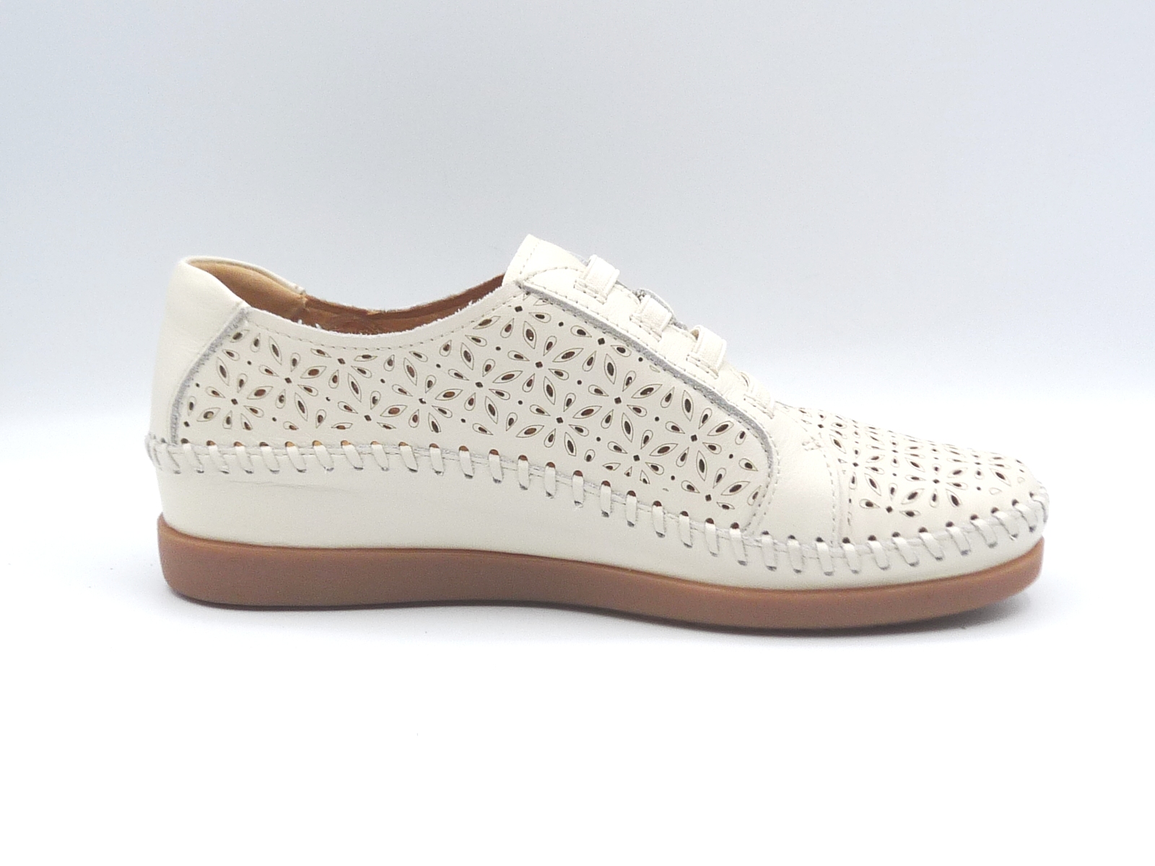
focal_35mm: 50
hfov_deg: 38.2
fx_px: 1668
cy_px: 433
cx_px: 578
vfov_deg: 29.1
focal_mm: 5
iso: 100
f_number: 5
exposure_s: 1/200
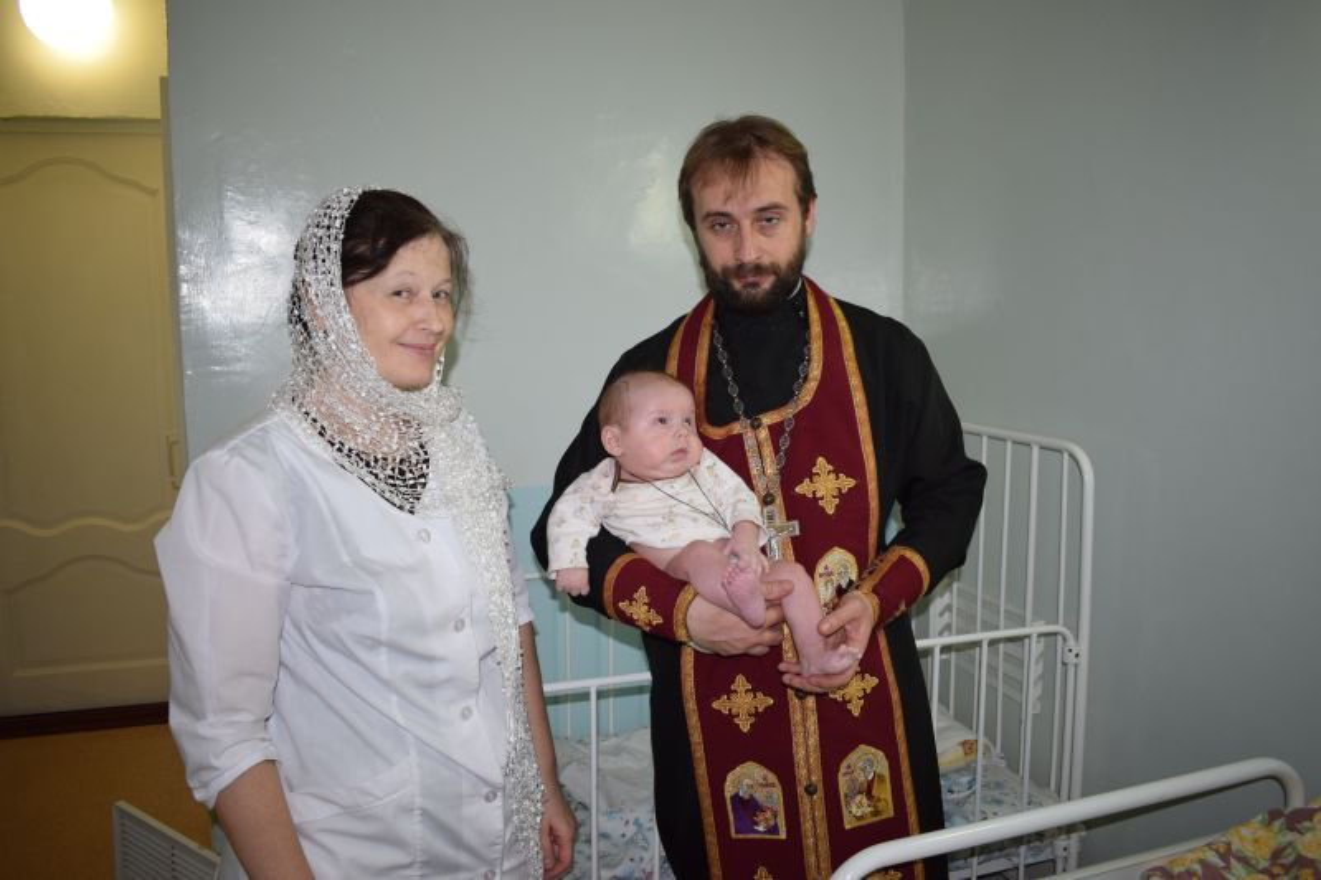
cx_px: 660
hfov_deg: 61.9
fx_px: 1101
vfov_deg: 43.6
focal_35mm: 30
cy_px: 440
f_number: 3.5
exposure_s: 1/60
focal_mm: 20
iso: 800
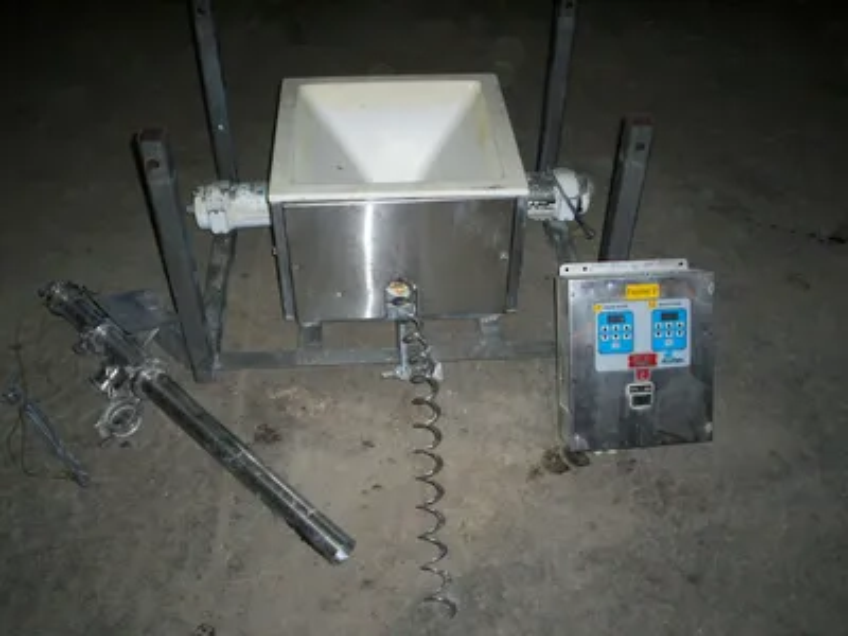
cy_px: 318
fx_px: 882
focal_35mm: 36
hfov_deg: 51.4
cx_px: 424
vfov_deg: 39.7
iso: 140
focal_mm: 5.9
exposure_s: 1/64
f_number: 4.5
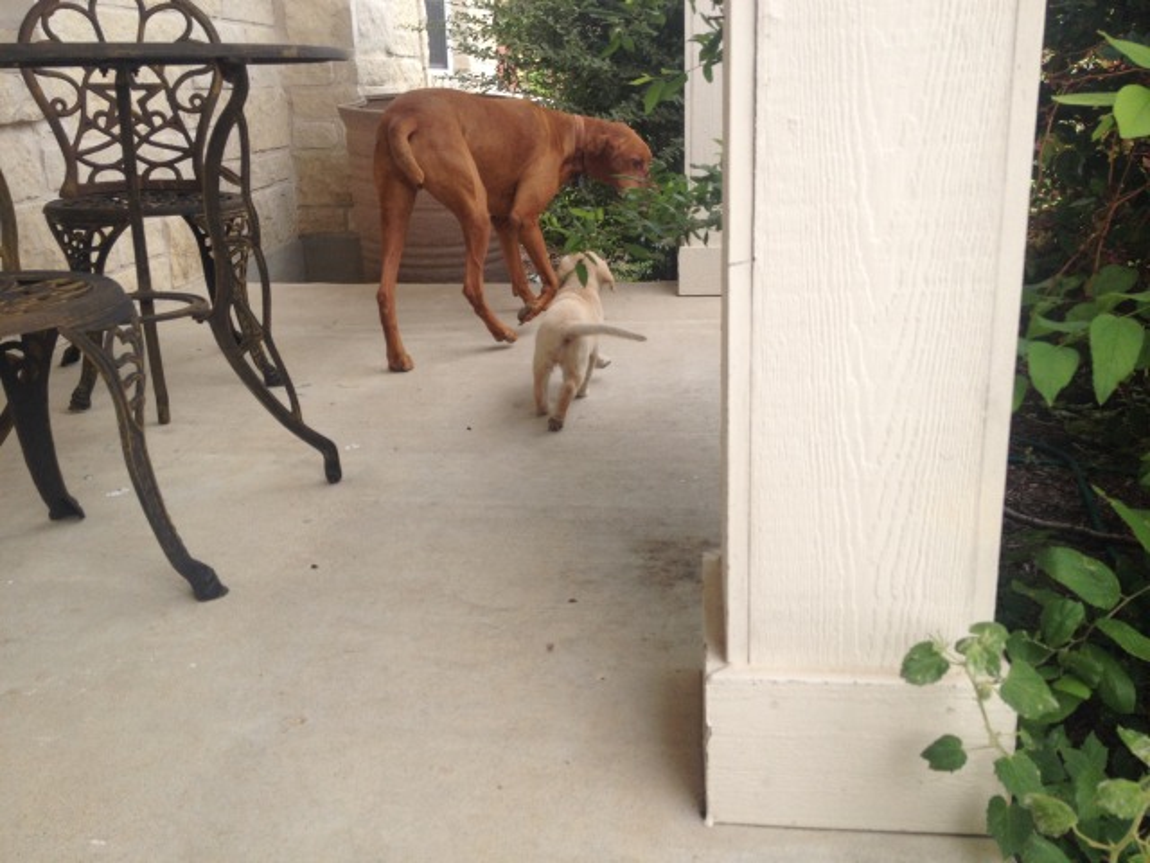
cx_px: 575
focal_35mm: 35
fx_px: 1163
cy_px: 432
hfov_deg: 52.6
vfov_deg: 40.7
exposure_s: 1/409
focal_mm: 4.28
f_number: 2.4
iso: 50
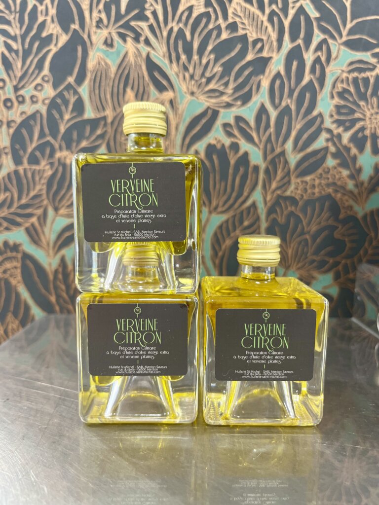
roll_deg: -0.9
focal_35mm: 26
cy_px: 252
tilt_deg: -5.7
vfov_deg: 67.3
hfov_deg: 53.1
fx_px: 380
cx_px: 190
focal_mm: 5.1
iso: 125
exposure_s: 1/50
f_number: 1.6
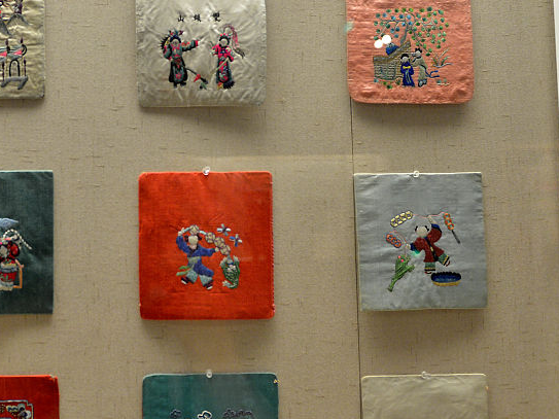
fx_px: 823
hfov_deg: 36.6
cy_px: 156
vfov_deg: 28.4
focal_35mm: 51
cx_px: 135
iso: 1600
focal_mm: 24
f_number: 2.8
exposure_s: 1/40
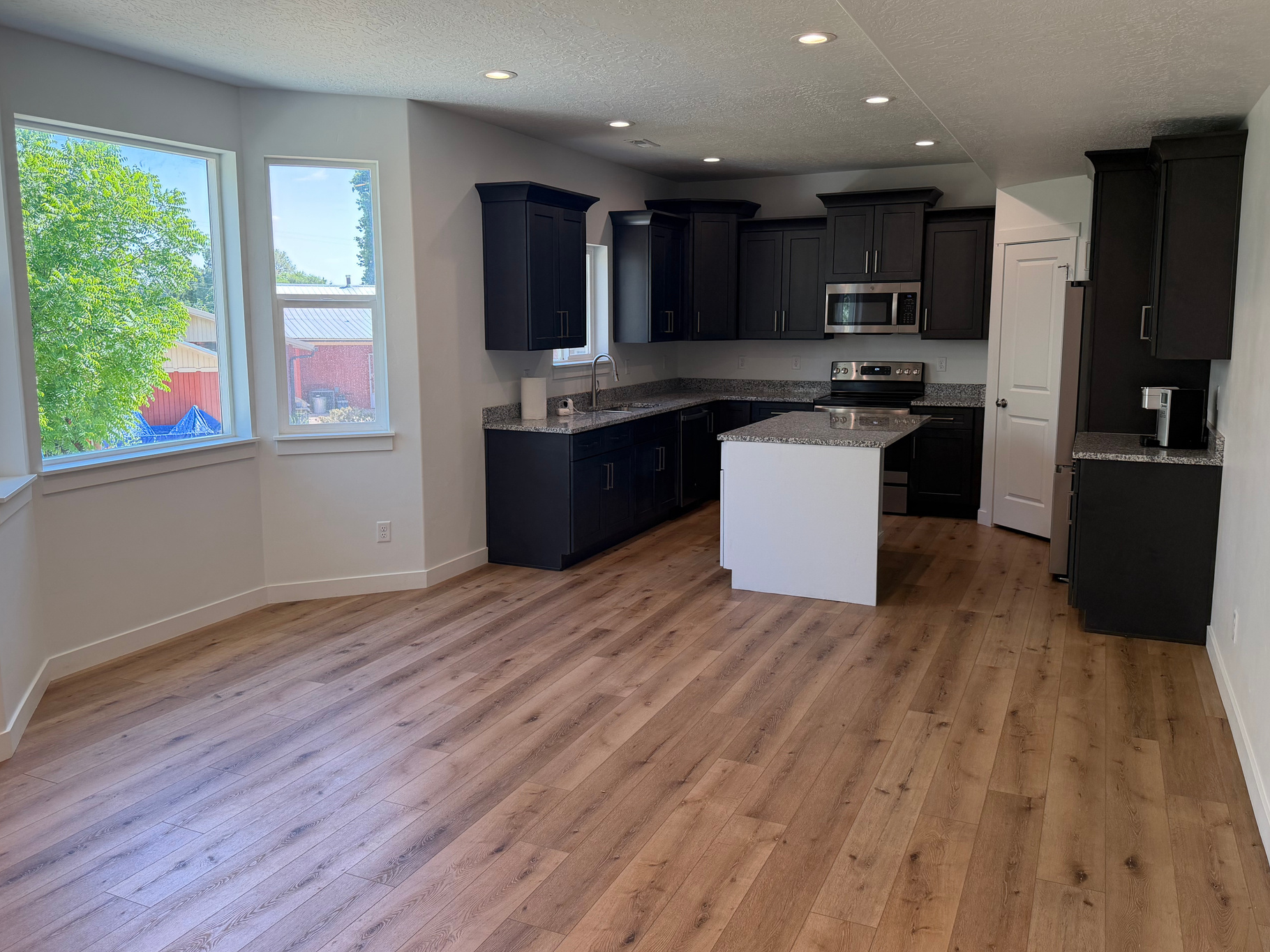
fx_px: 991
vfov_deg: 51.3
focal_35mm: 27
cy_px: 446
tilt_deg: -8.4
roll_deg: +0.4
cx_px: 634
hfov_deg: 65.3
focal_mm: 6.76
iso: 125
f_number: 1.78
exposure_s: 1/201
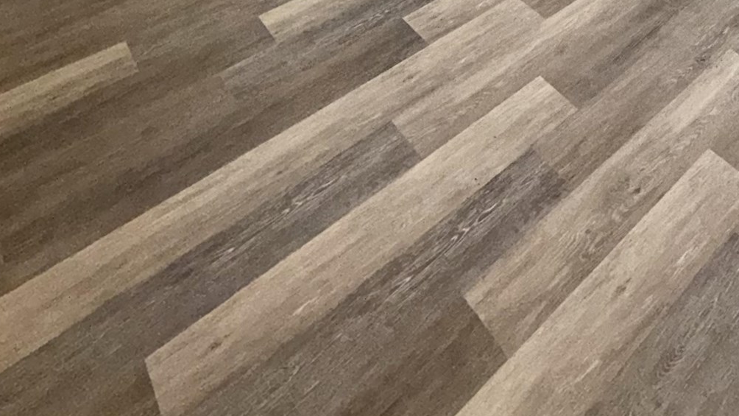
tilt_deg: -16.1
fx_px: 686
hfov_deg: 52.2
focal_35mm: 35
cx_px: 613
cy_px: -275
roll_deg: -2.5
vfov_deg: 23.4
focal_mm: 2.22
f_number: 2.2
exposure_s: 1/120
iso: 160
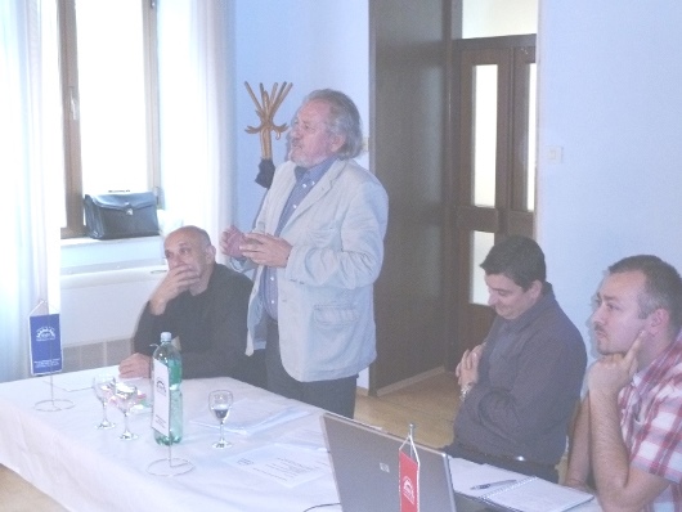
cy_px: 256
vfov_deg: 28.1
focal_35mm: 52
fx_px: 1025
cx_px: 341
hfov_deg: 36.8
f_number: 3.8
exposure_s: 1/30
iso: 400
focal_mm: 8.5
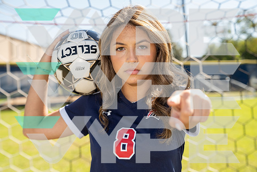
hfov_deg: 33.9
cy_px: 86
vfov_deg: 23.0
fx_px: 421
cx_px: 128
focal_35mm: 59
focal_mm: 59
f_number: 4.5
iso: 100
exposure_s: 1/250
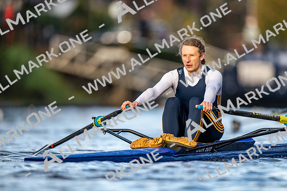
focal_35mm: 600
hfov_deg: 3.4
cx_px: 144
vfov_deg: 2.3
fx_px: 4784
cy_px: 96
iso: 900
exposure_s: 1/2500
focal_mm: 600
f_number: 4
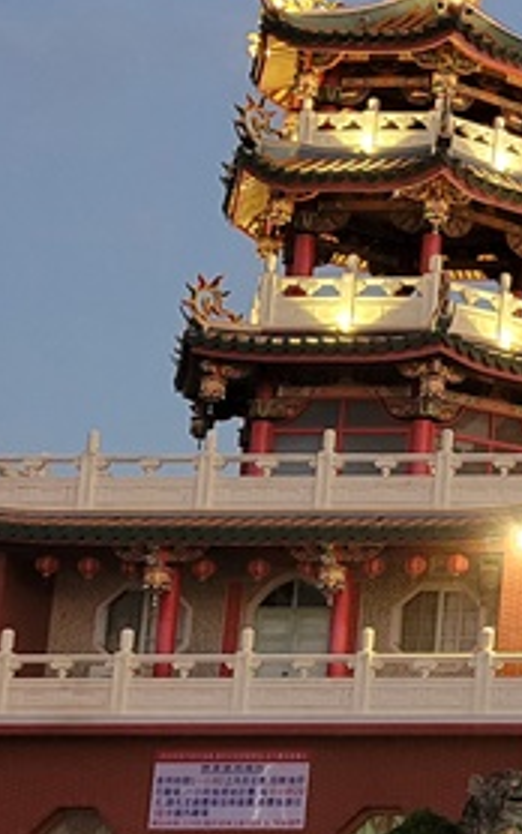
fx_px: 2251
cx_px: 1290
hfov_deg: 11.0
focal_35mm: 99
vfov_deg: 21.0
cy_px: 414
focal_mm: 5.4
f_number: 1.8
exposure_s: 1/39
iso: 500
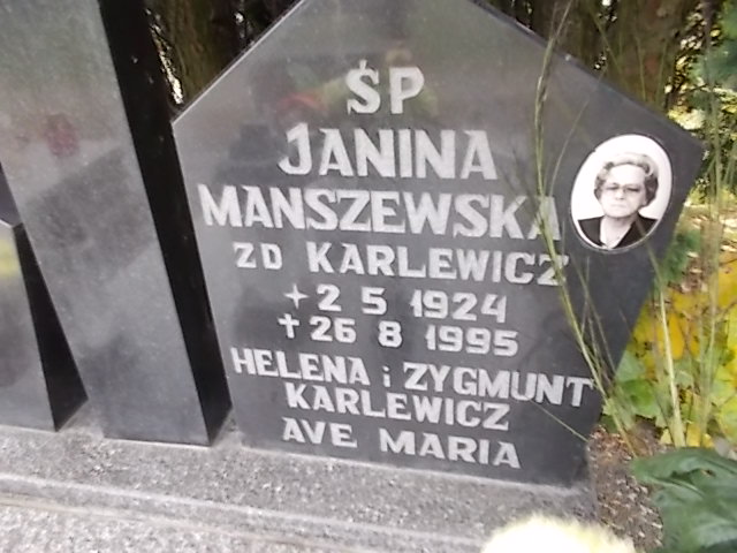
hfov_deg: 67.3
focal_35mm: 26
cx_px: 368
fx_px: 554
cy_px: 276
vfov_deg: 53.1
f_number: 3.2
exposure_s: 1/6
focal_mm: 4.6
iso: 200
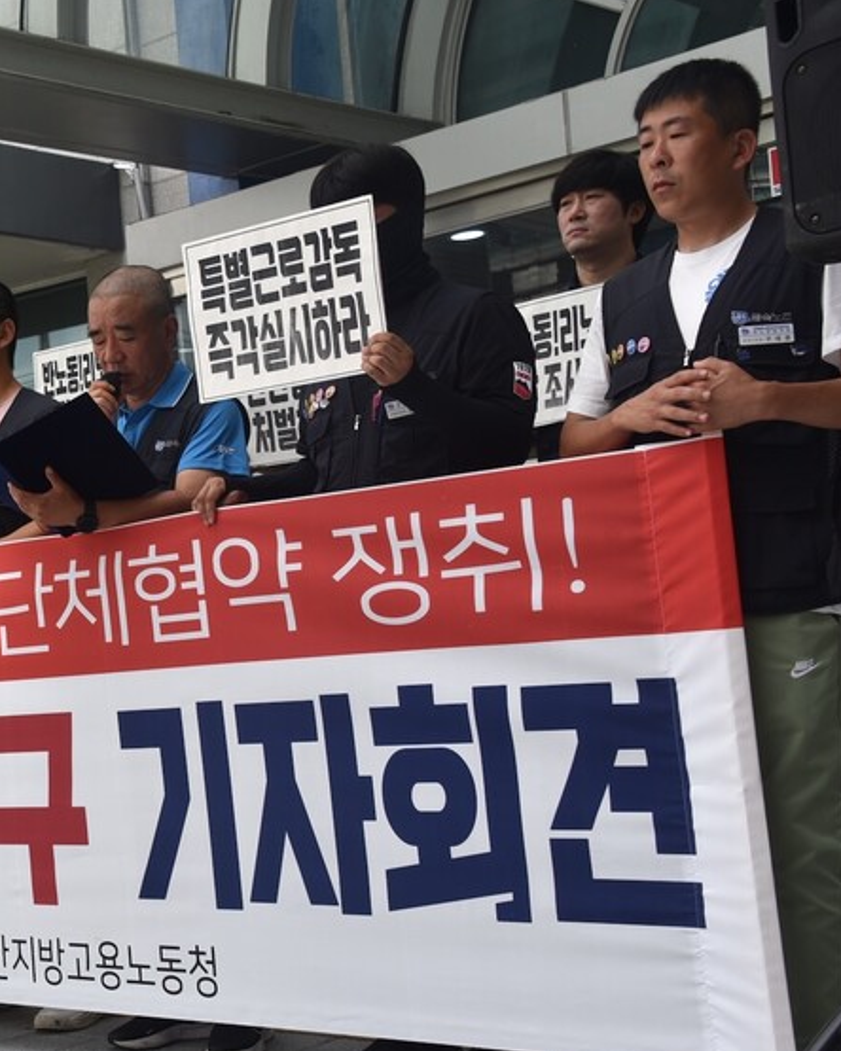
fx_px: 2022
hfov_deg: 22.3
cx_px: -63
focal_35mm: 65
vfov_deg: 29.1
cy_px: 596
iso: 200
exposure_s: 1/250
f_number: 8
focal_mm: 40
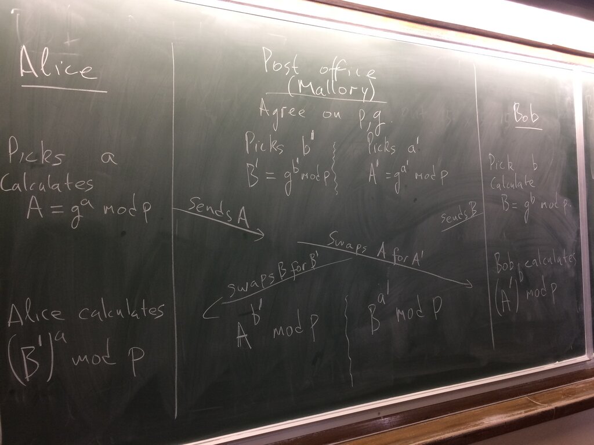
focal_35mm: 29
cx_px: 297
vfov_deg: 48.2
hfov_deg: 61.7
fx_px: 498
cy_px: 222
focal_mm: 4.15
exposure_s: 1/33
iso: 64
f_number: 2.2
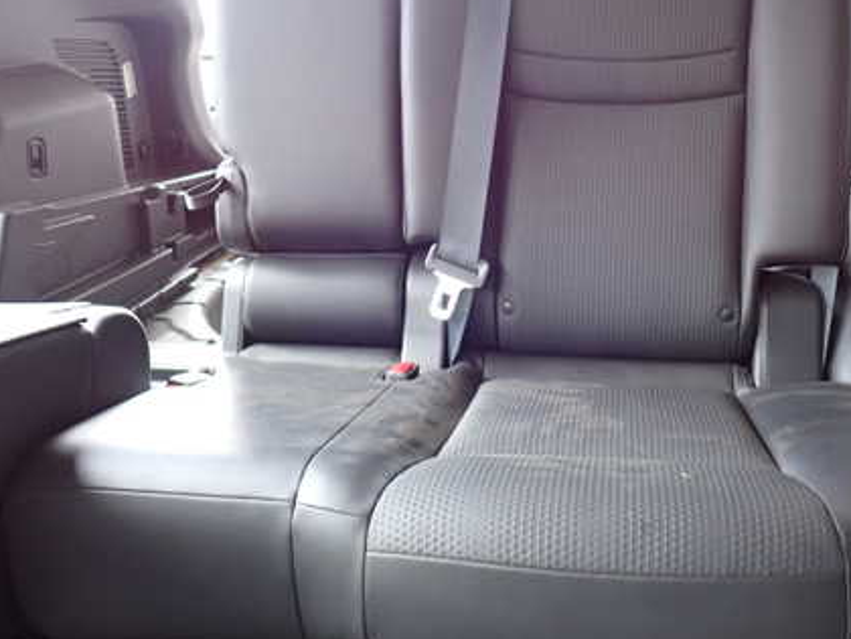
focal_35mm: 40
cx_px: 505
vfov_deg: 35.9
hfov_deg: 46.6
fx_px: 983
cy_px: 262
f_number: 2.2
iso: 200
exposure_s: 1/30
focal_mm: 5.05
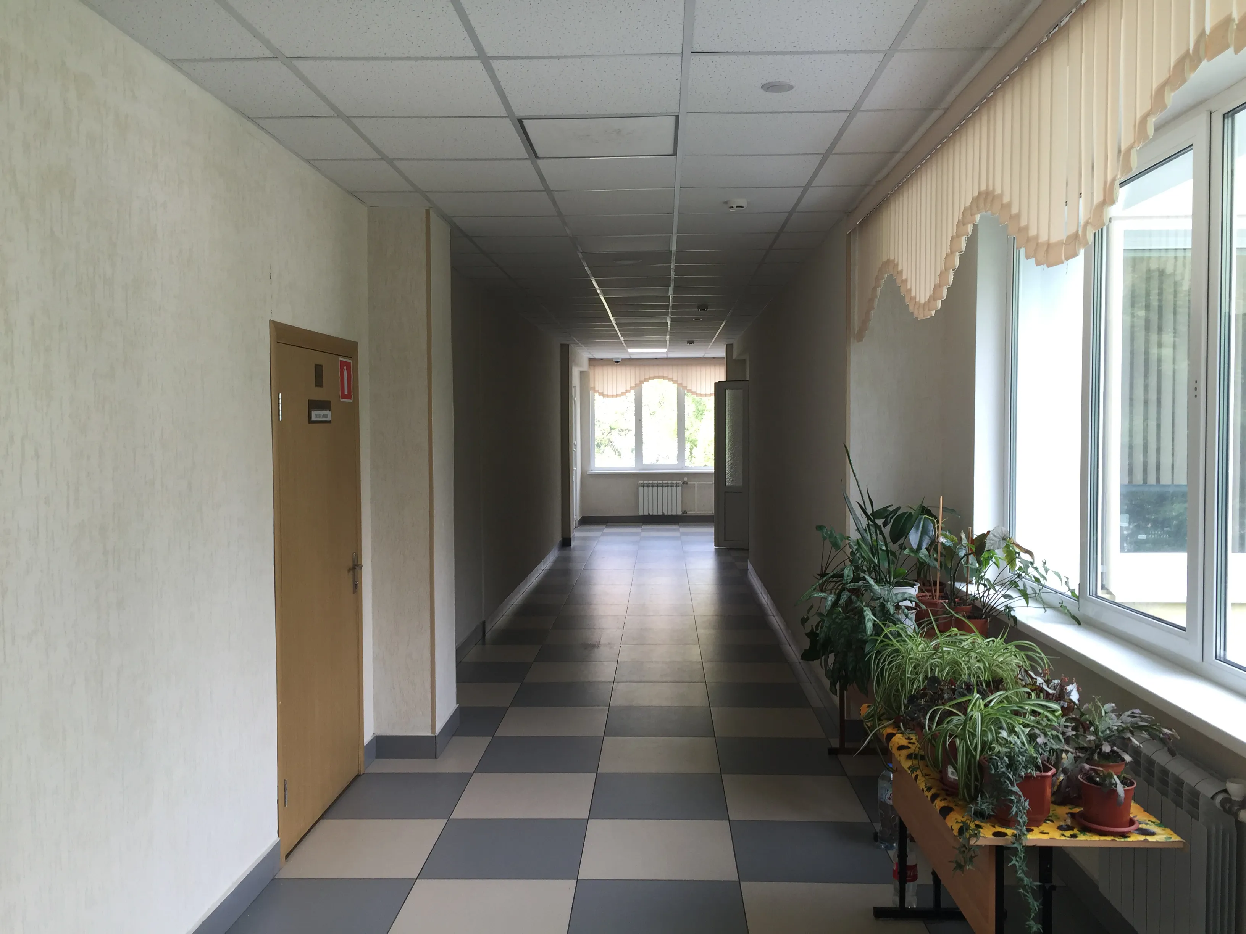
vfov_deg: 48.2
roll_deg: -1.6
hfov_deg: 61.7
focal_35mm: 29
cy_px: 467
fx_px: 1044
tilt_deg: -3.0
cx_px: 623
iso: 40
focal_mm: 4.15
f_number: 2.2
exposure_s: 1/100
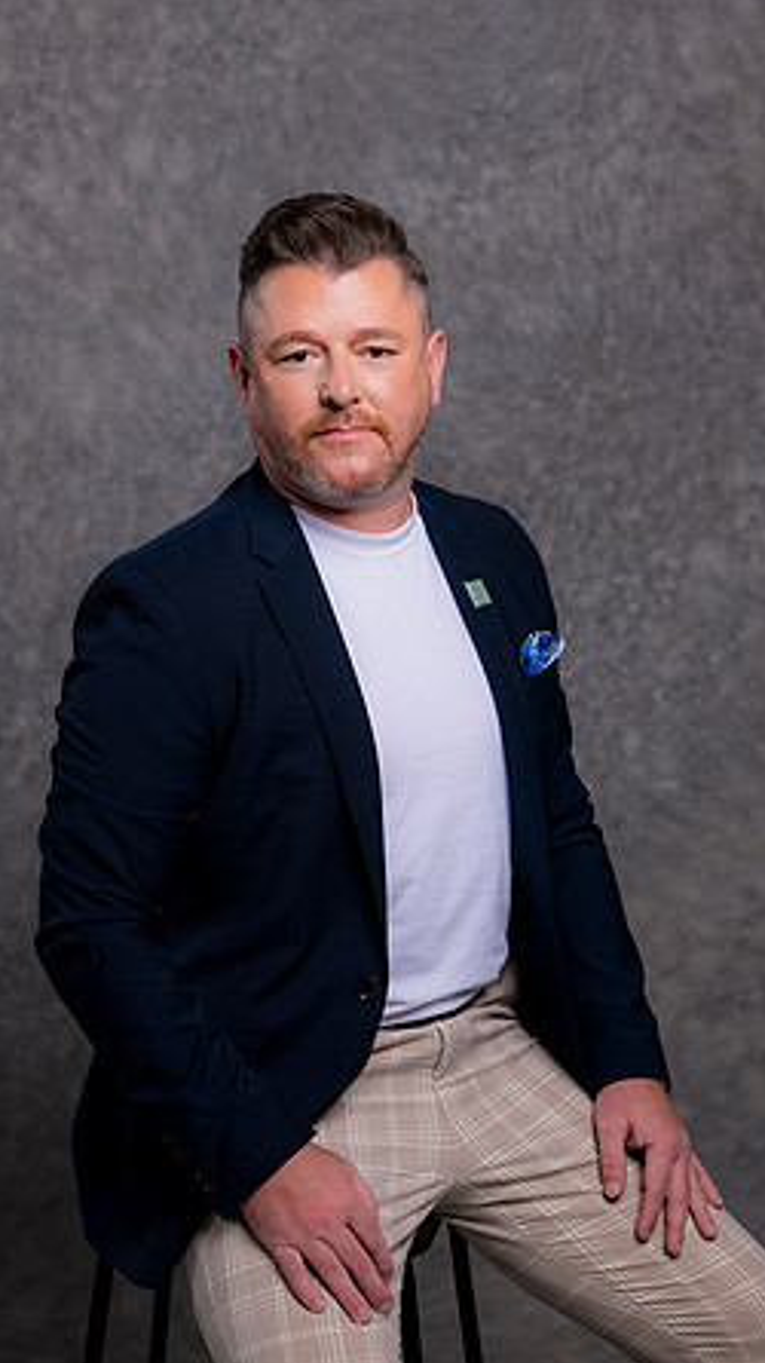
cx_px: 376
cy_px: 680
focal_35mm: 90
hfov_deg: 13.4
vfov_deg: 23.7
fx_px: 3249
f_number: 5
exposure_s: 1/200
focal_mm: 85
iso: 100
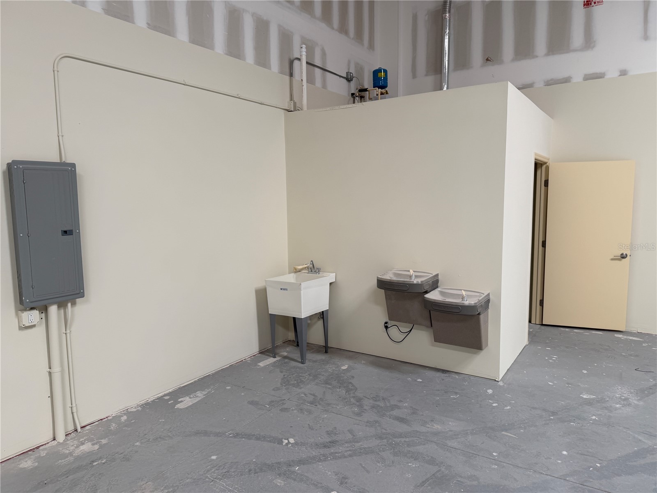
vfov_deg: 56.8
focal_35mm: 24
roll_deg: +0.4
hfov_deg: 71.6
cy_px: 246
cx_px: 328
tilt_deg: -8.1
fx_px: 456
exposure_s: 1/160
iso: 64
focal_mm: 6.76
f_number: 1.78
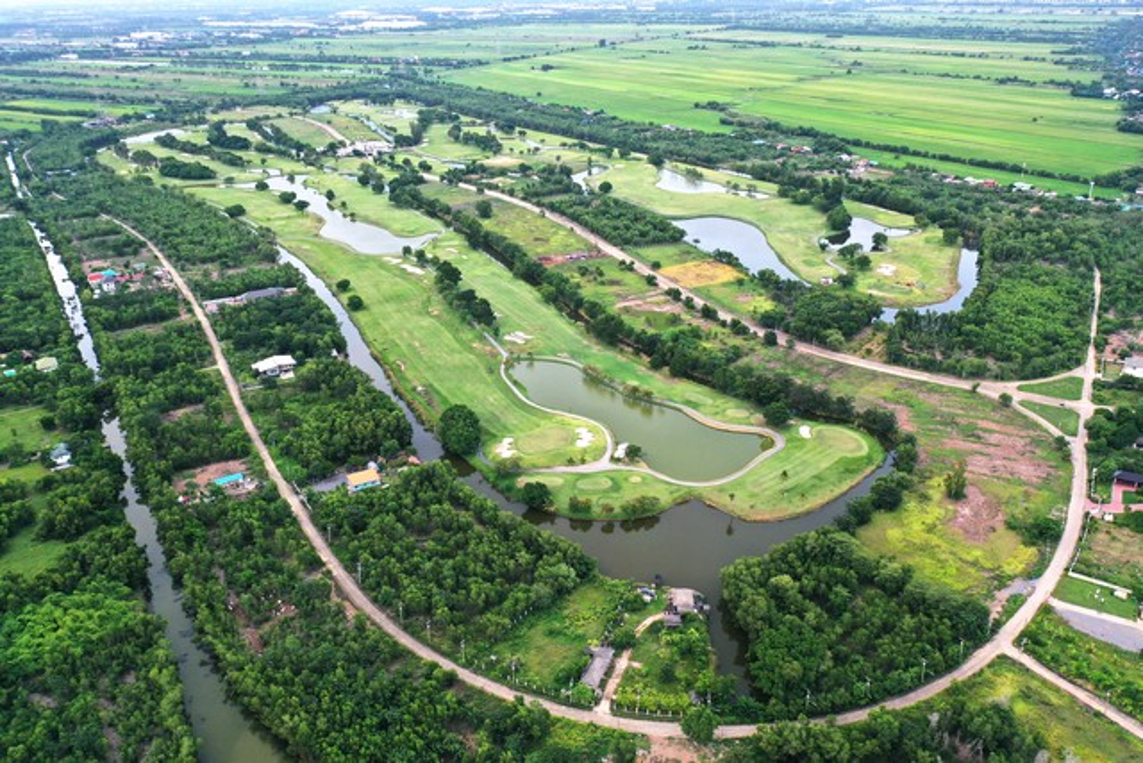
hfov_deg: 65.5
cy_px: 382
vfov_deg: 46.4
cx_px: 572
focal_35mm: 28
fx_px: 889
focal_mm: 10.26
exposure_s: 1/30
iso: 100
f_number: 2.8
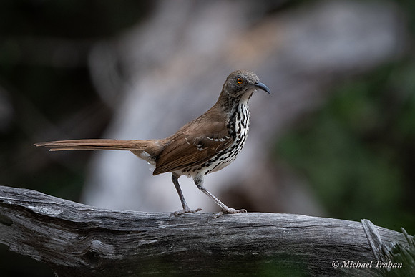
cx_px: 194
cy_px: 130
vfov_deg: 1.5
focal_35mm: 895
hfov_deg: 2.3
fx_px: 10314
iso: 5000
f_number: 9
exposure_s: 1/1600
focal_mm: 840
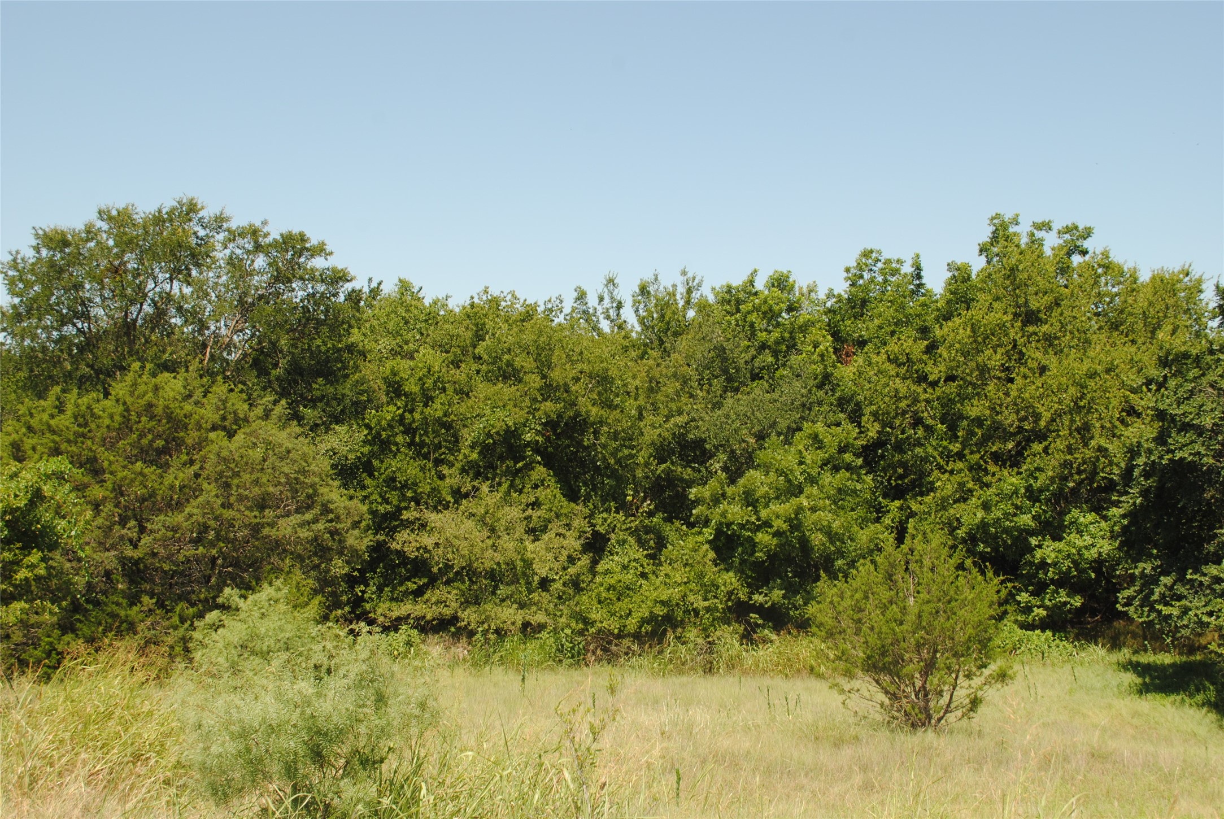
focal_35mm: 36
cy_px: 410
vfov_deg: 37.0
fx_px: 1225
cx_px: 612
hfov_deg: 53.1
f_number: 8
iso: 100
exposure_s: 1/160
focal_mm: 24
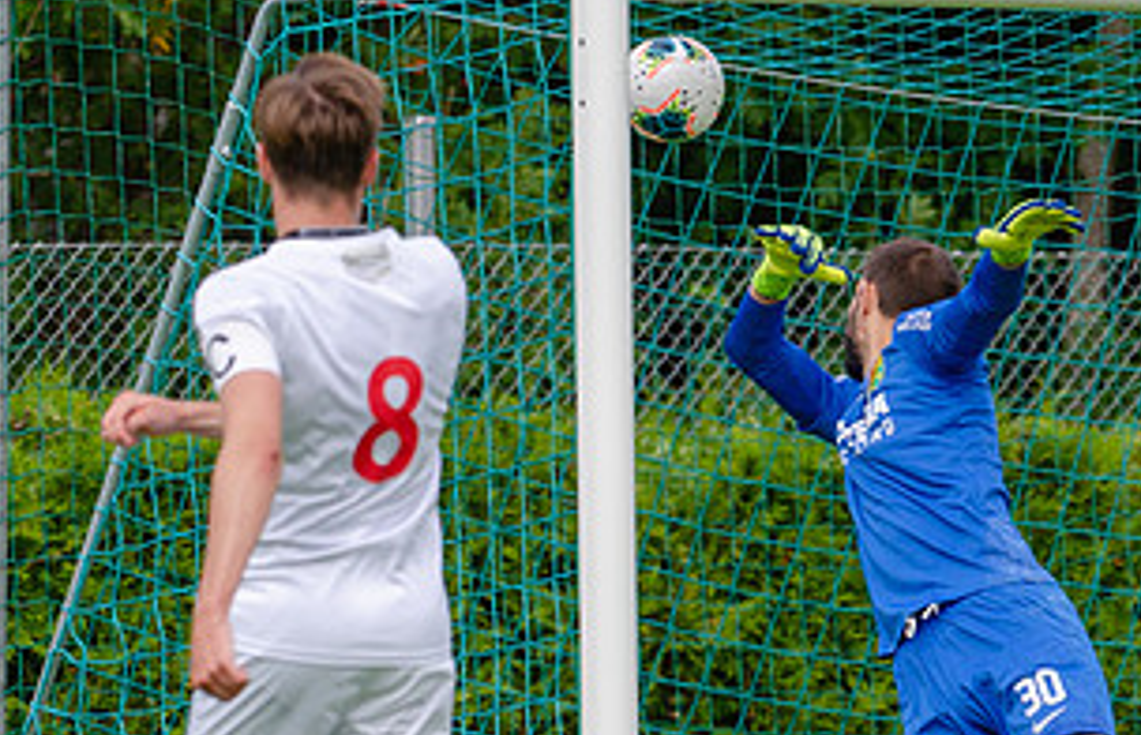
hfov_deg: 2.9
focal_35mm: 716
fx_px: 22464
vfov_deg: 1.9
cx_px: 749
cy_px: 412
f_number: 5
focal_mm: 180
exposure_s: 1/800
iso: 160
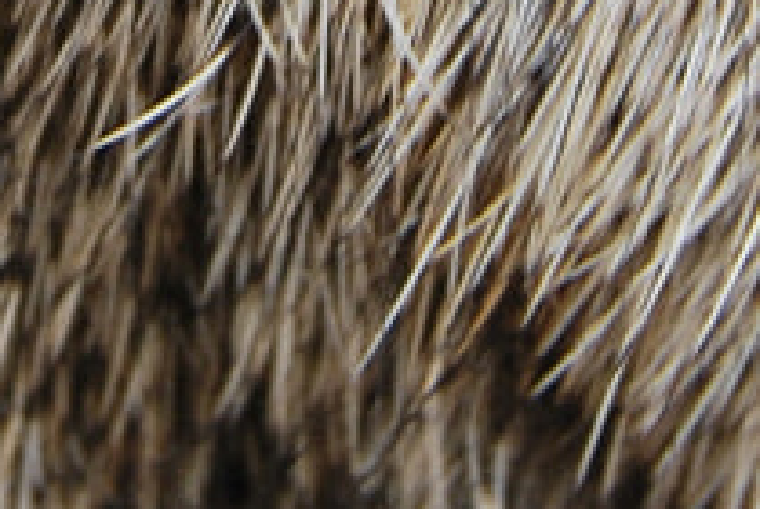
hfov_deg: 3.9
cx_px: 200
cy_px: -1103
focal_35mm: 527
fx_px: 11141
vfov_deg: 2.6
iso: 160
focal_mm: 46
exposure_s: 1/60
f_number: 8
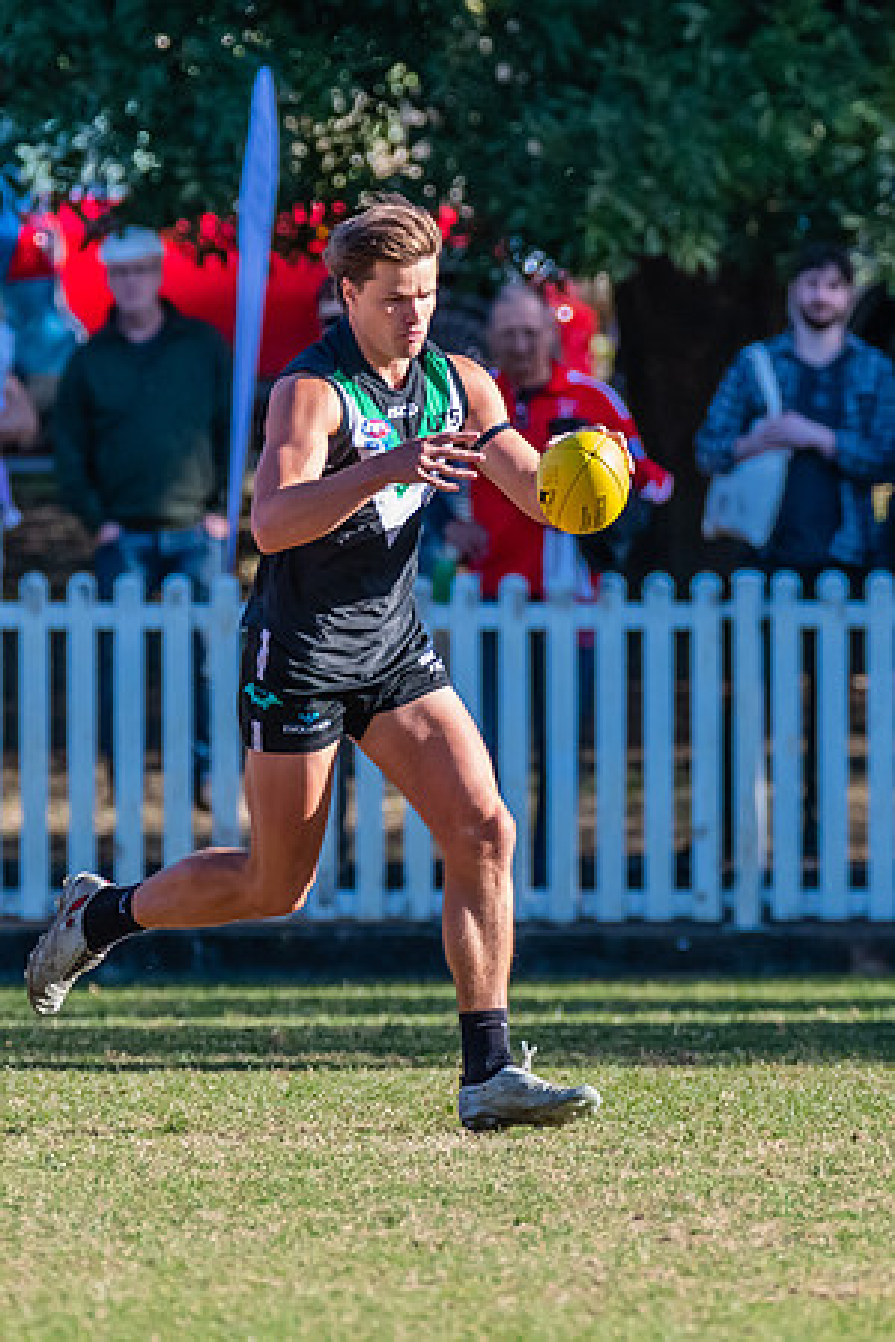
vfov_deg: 2.0
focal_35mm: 1044
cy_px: 621
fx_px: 38940
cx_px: 653
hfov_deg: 1.3
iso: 1400
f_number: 6
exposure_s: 1/1600
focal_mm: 450
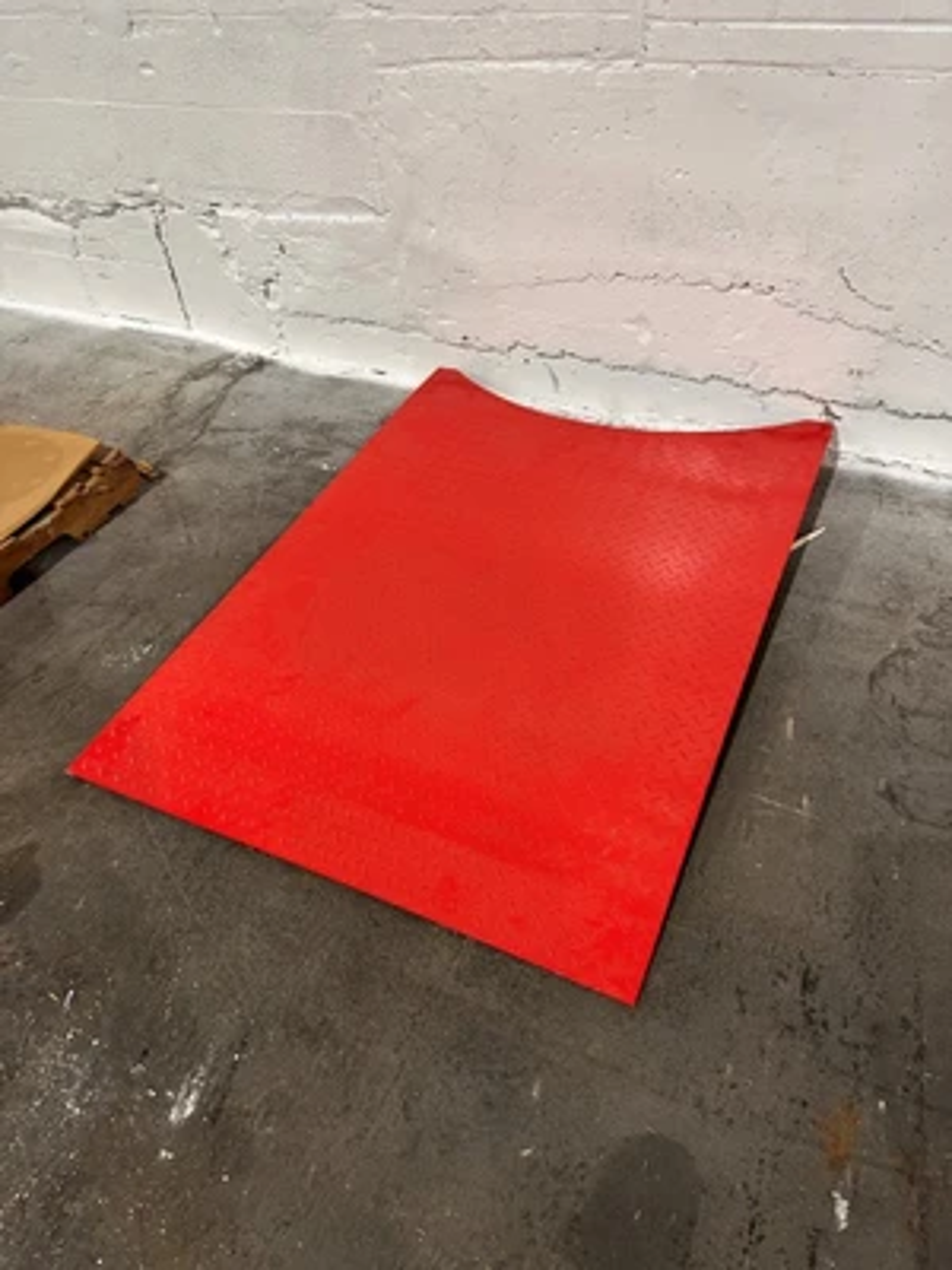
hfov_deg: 56.8
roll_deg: +7.8
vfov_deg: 71.6
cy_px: 635
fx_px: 880
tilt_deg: -42.4
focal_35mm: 24
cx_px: 476
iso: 200
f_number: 1.78
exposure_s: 1/60
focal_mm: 6.86
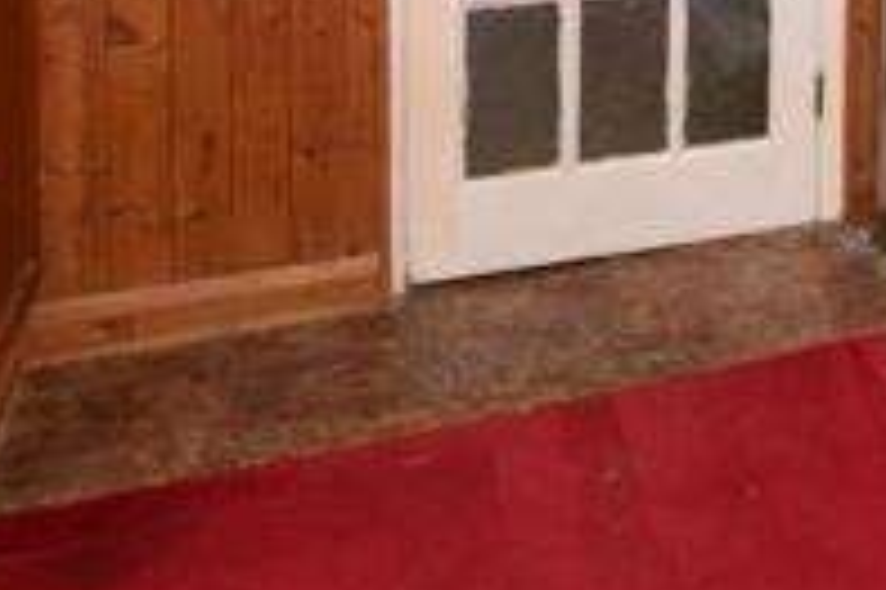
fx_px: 1229
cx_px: 908
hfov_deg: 35.4
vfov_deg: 21.5
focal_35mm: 50
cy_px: -349
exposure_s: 1/60
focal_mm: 10
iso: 400
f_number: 8
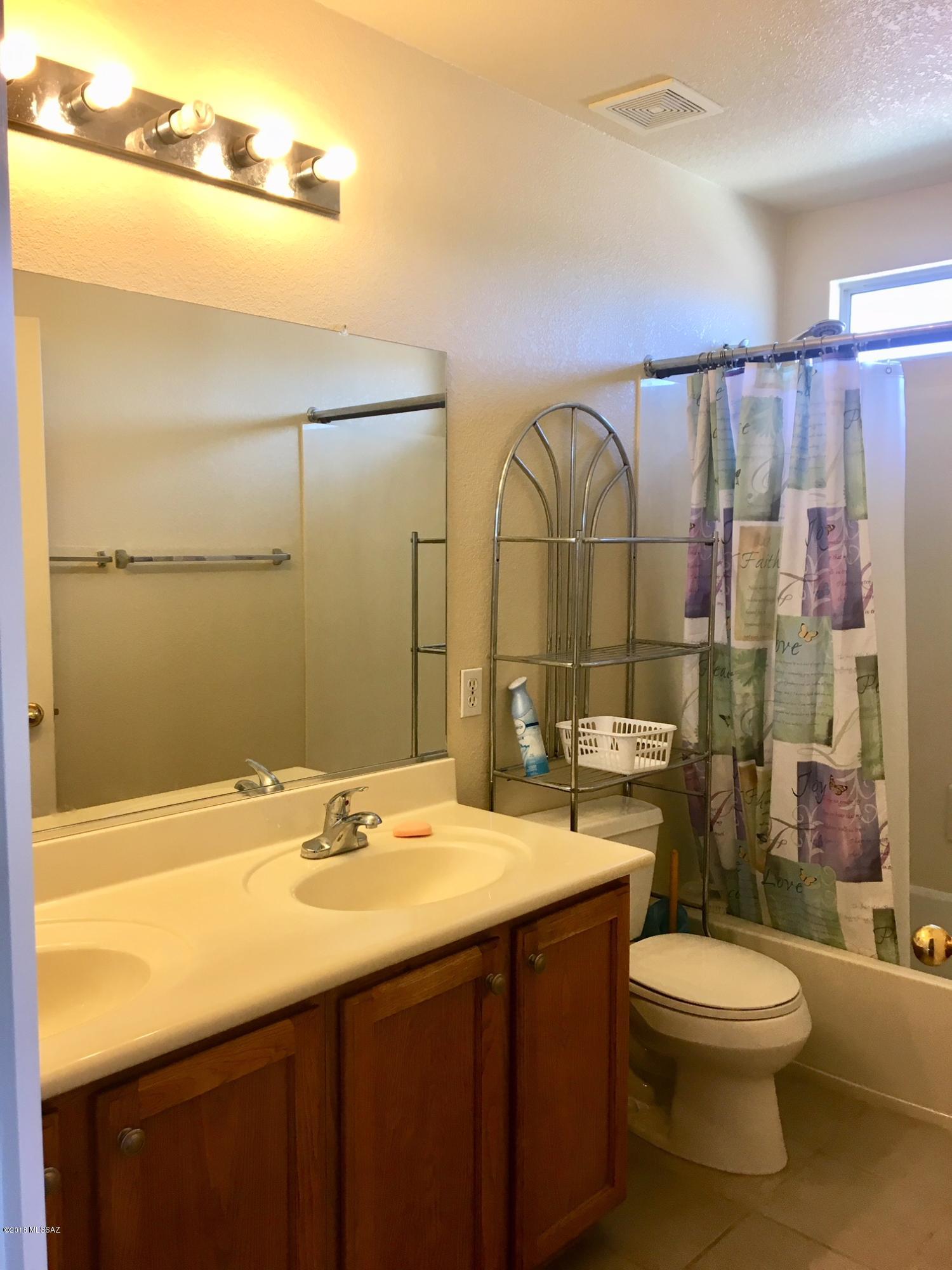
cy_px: 635
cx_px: 476
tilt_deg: -6.6
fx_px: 1063
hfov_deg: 48.2
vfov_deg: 61.7
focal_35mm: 29
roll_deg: -0.3
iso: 25
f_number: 2.2
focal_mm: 4.15
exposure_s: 1/30
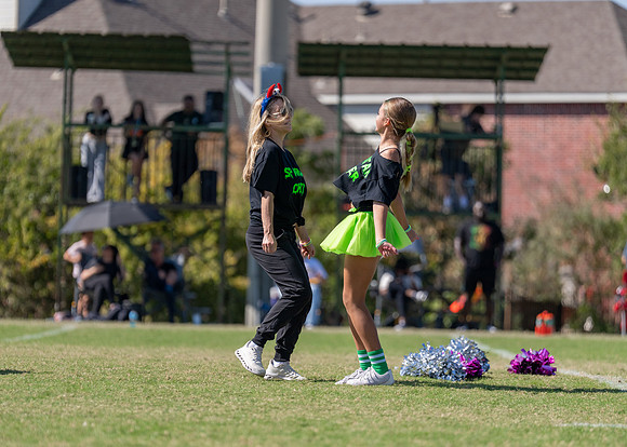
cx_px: 308
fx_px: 3838
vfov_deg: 6.7
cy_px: 259
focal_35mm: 216
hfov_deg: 9.3
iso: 320
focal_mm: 175
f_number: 2.8
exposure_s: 1/6400
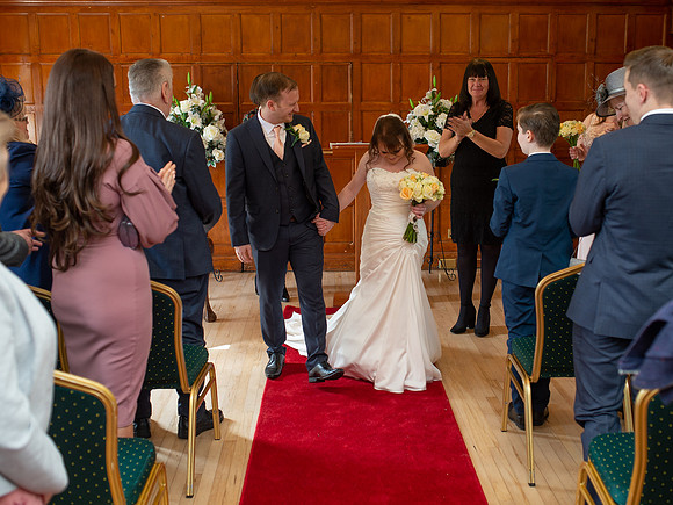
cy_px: 225
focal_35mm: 42
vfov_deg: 34.1
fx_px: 823
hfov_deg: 44.4
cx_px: 373
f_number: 2.8
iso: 200
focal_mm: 35
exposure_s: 1/100
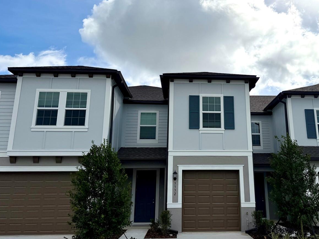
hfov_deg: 54.6
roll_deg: +1.0
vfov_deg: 42.9
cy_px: 116
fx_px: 304
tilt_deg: +15.2
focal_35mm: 33
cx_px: 203
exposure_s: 1/14286
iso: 100
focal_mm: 6.76
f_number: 1.78
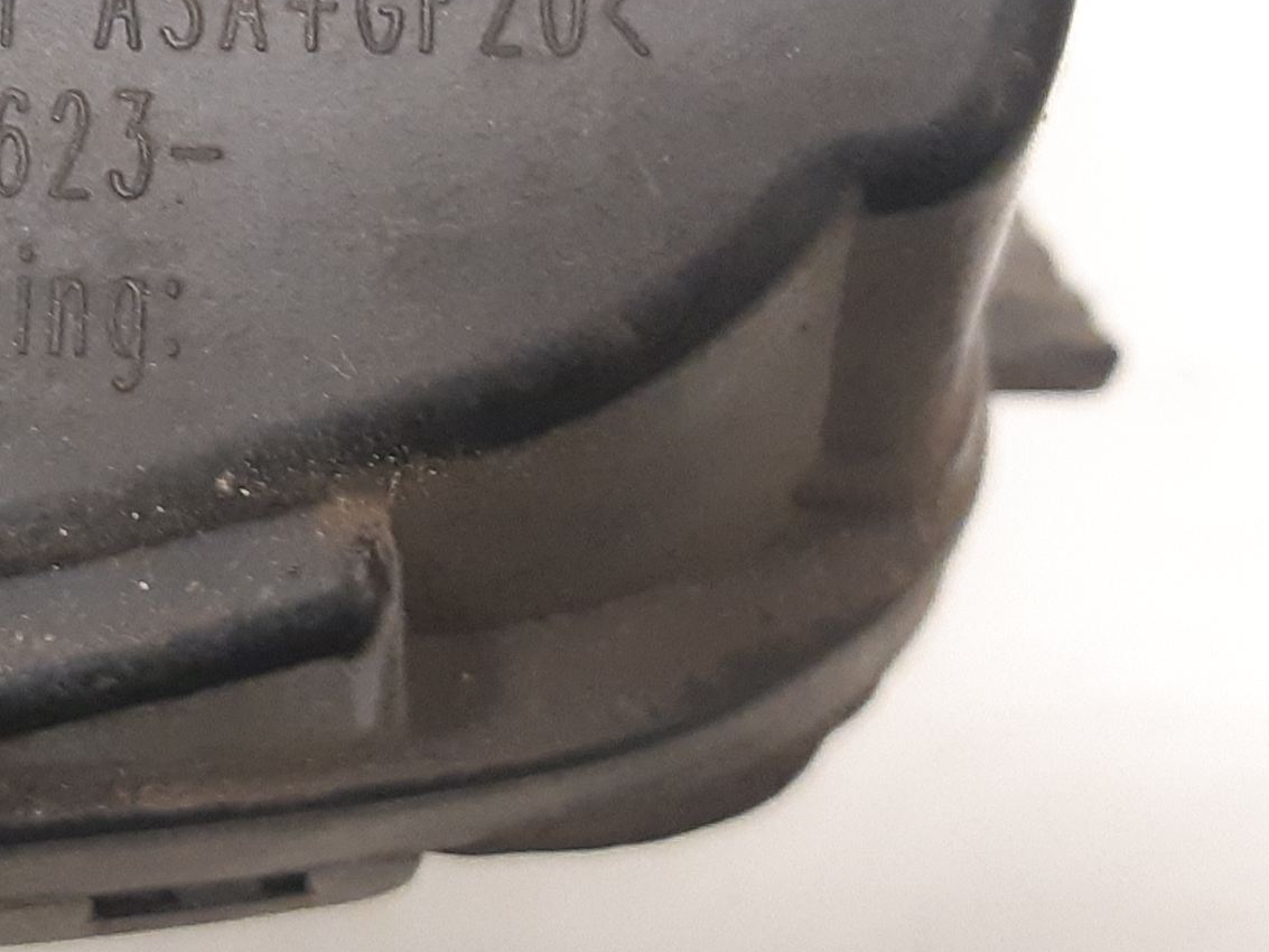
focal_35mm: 47
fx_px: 1723
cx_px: 125
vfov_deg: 29.7
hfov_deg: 37.7
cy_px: 113
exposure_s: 1/33
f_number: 1.7
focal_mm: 3.93
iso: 250
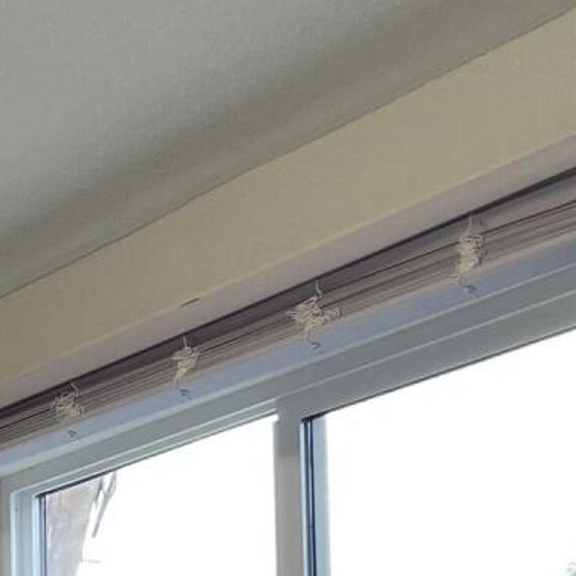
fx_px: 2297
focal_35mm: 122
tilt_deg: +1.8
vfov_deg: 13.3
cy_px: 921
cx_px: -413
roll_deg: +1.4
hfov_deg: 13.1
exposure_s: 1/121
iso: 64
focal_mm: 5.7
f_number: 1.5
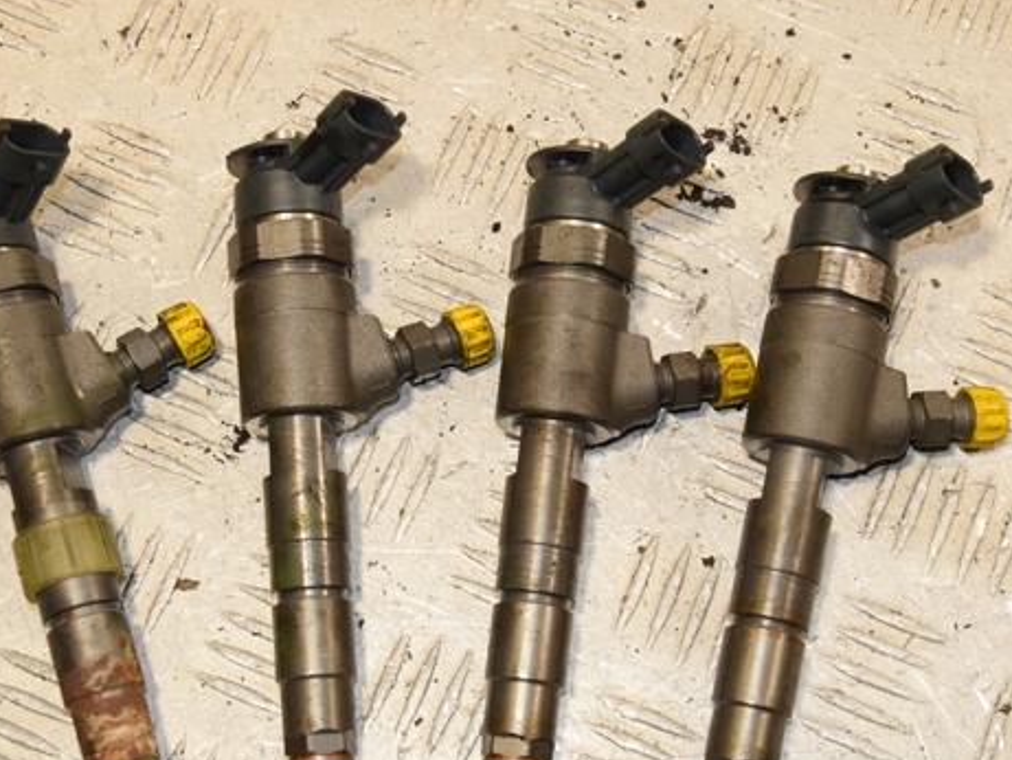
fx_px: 2339
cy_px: 448
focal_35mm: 80
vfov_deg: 18.4
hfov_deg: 24.4
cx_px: 468
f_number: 9
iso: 800
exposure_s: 1/200
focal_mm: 40
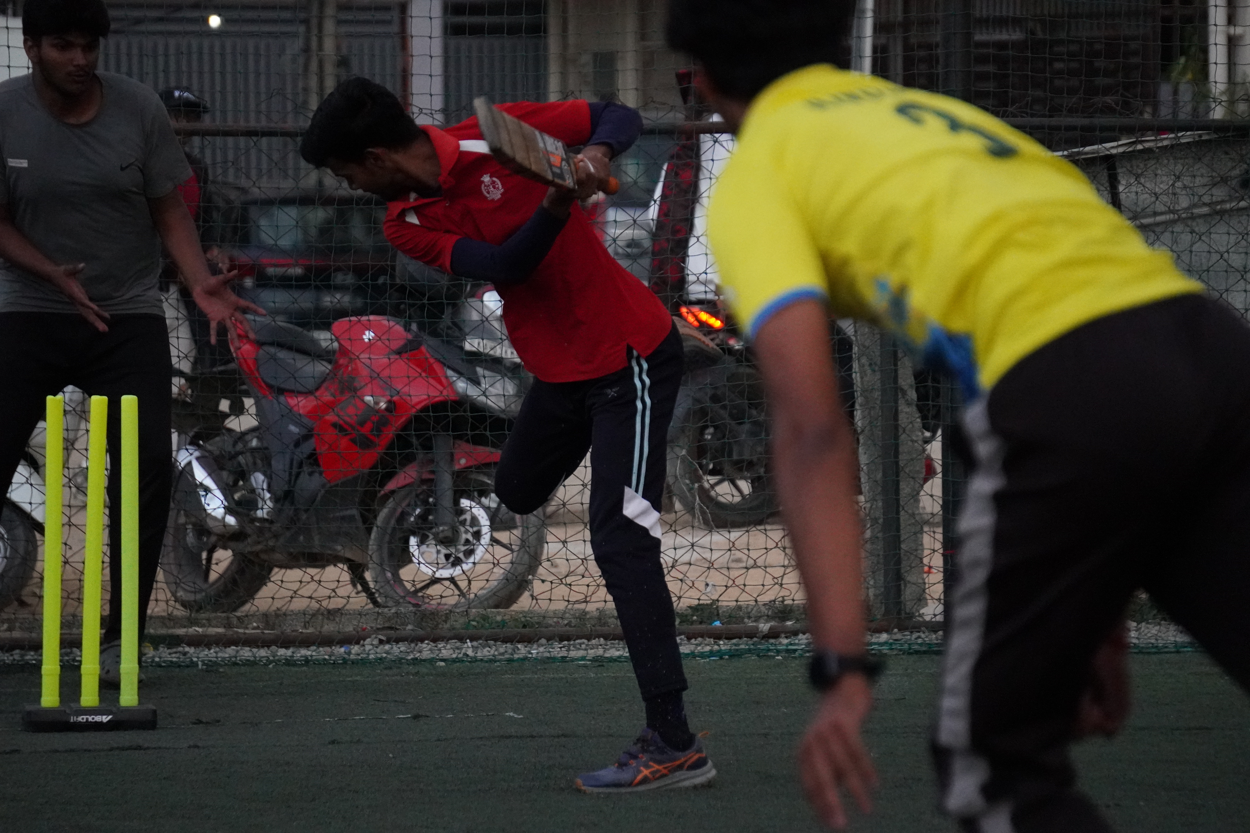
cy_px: 416
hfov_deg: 6.7
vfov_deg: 4.5
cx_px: 625
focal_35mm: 306
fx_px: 10624
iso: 6400
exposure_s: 1/1000
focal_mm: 204
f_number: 6.3
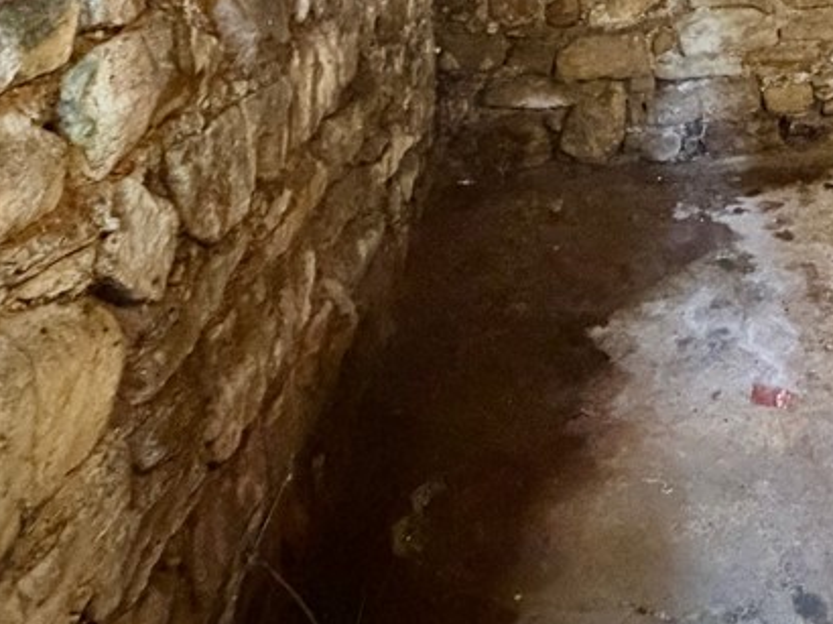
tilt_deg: -2.2
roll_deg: +0.5
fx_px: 842
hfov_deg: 45.6
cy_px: -118
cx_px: 807
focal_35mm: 35
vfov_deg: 33.4
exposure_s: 1/30
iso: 1250
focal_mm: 2.22
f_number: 2.2
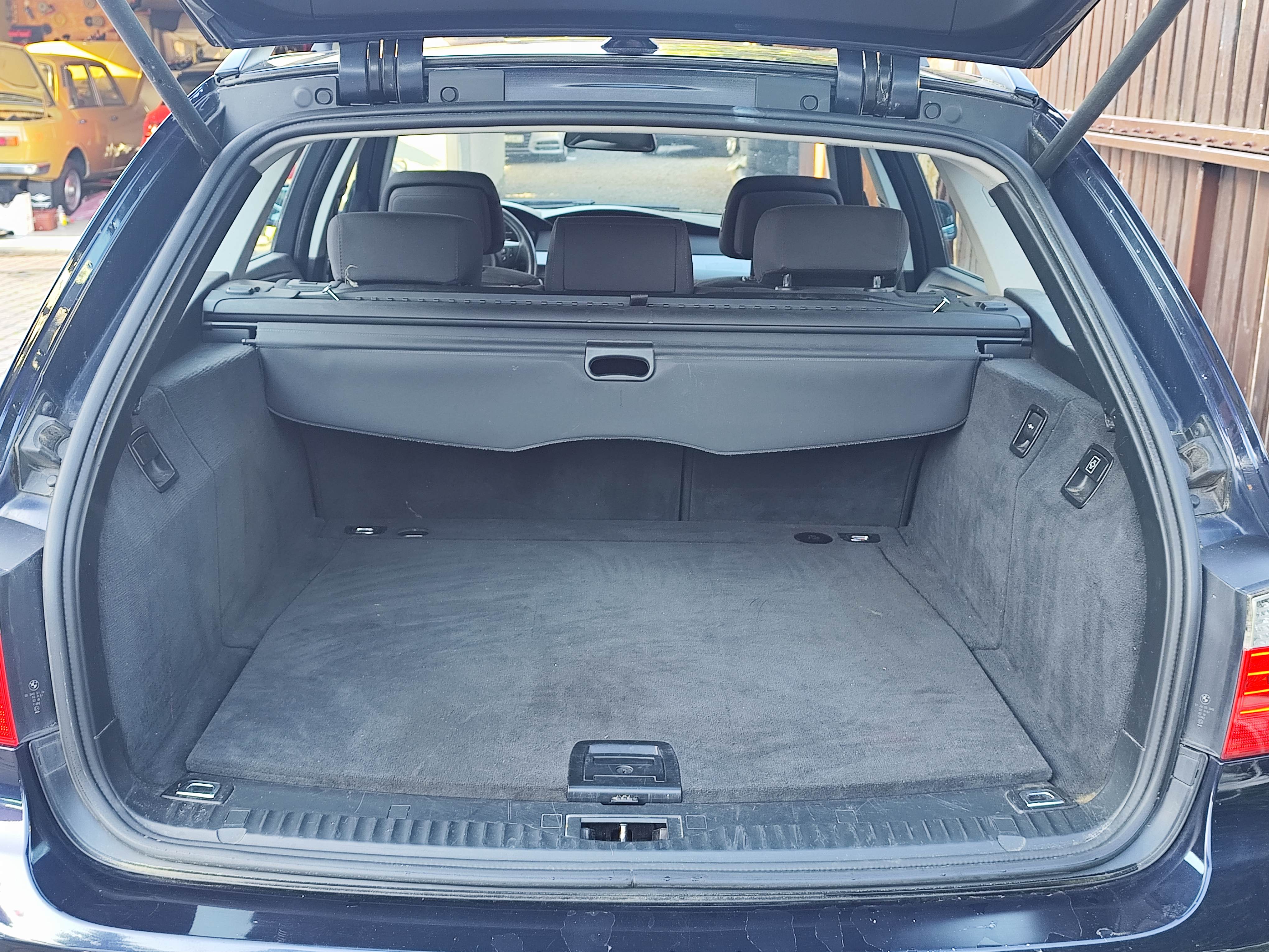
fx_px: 1356
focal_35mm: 37
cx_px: 634
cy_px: 476
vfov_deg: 38.7
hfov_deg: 50.1
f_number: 1.65
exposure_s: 1/100
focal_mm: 6.19
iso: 250
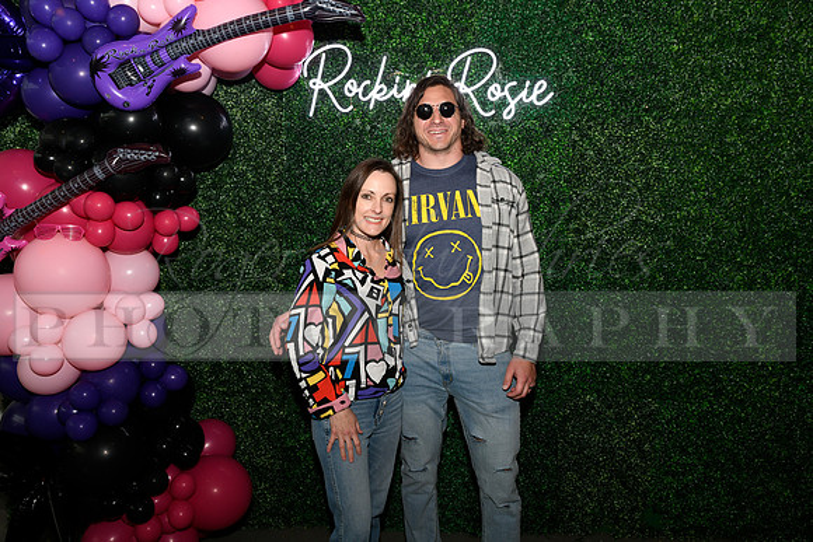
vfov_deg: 45.0
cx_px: 406
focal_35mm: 29
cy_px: 271
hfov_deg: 63.6
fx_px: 655
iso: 500
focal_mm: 29
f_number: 6.3
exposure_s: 1/60
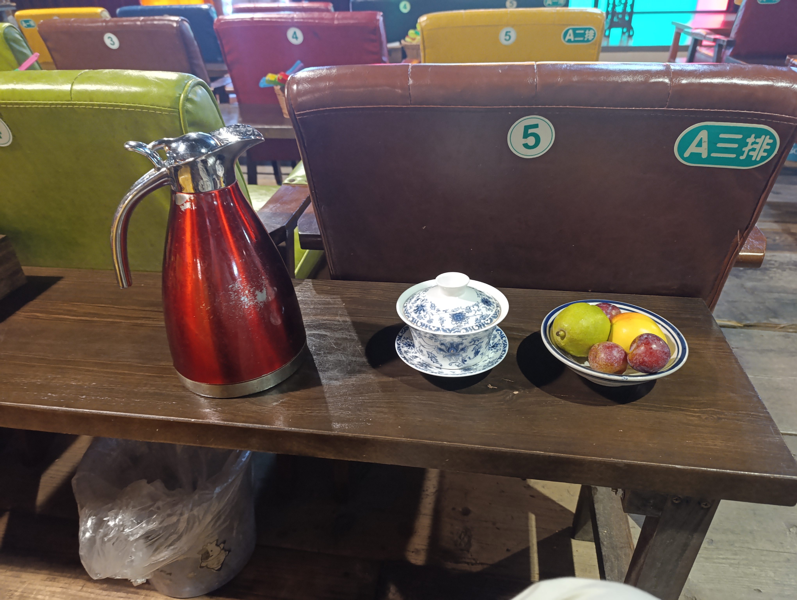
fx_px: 530
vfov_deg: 59.0
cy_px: 300
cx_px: 398
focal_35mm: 23
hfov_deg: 73.8
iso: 2000
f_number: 1.6
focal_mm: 6.14
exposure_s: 1/25
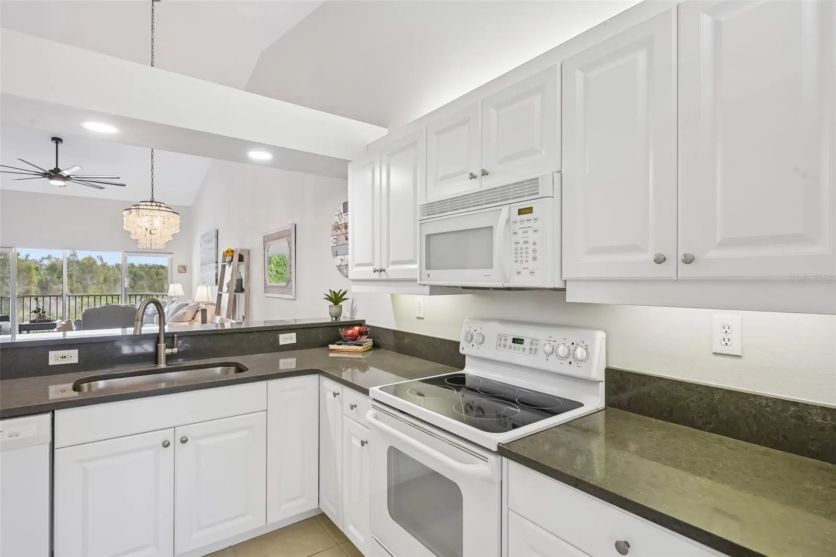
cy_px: 278
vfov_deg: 68.9
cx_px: 418
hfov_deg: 91.6
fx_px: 406
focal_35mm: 18
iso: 400
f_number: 8
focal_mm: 17.5
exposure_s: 1/30
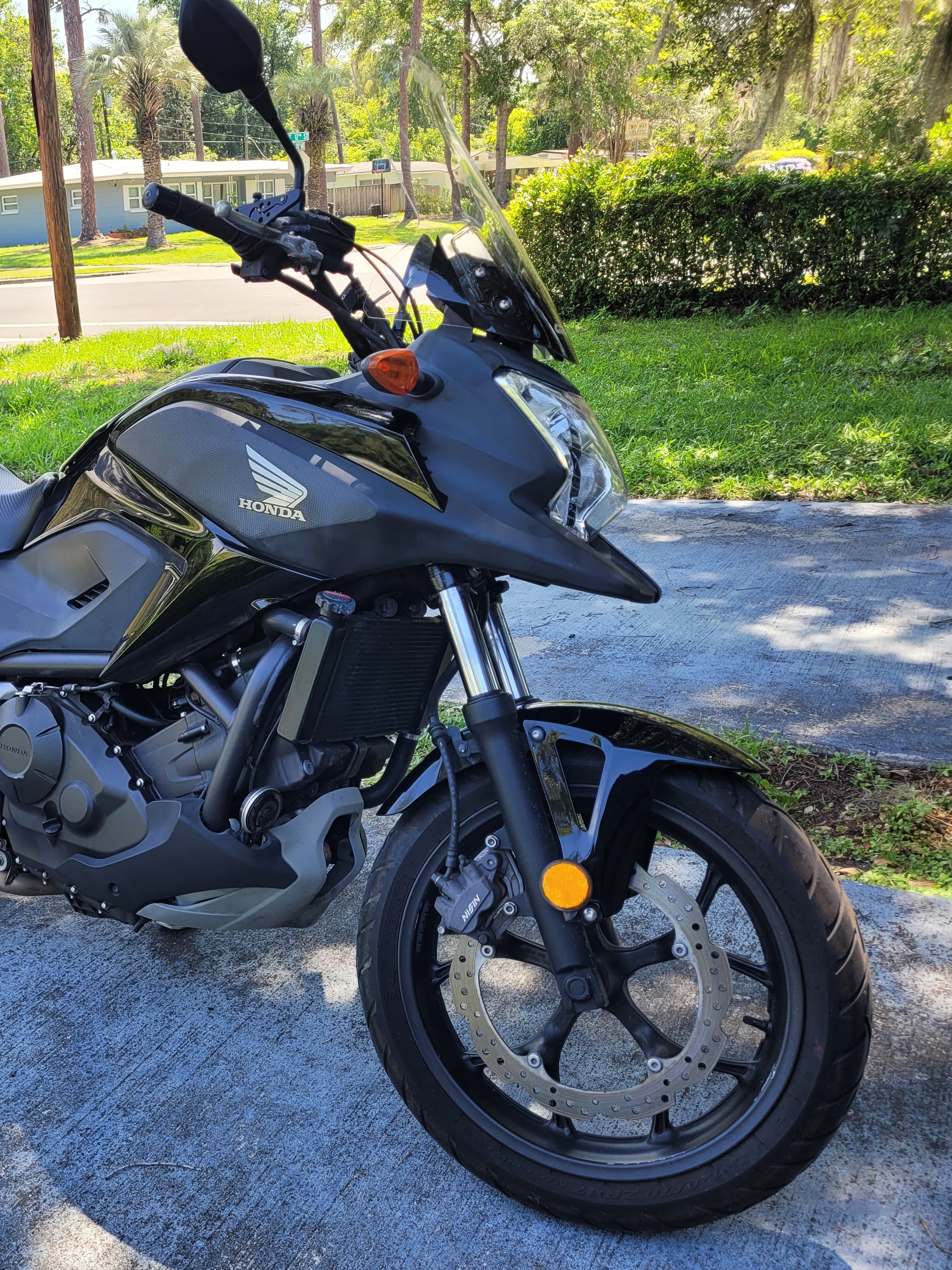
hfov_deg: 38.8
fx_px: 1284
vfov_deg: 52.6
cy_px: 633
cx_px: 166
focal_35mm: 35
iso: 40
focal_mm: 5.4
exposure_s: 1/301
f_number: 1.8
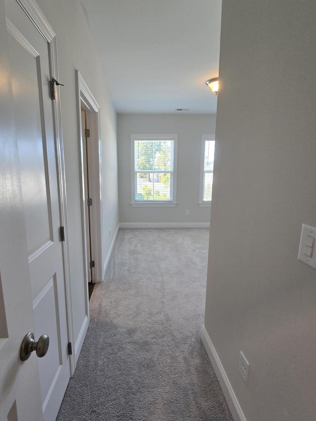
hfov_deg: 77.9
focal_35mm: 16
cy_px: 207
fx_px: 195
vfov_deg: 94.5
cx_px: 142
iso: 100
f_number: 2.2
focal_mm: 2.2
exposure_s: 1/60
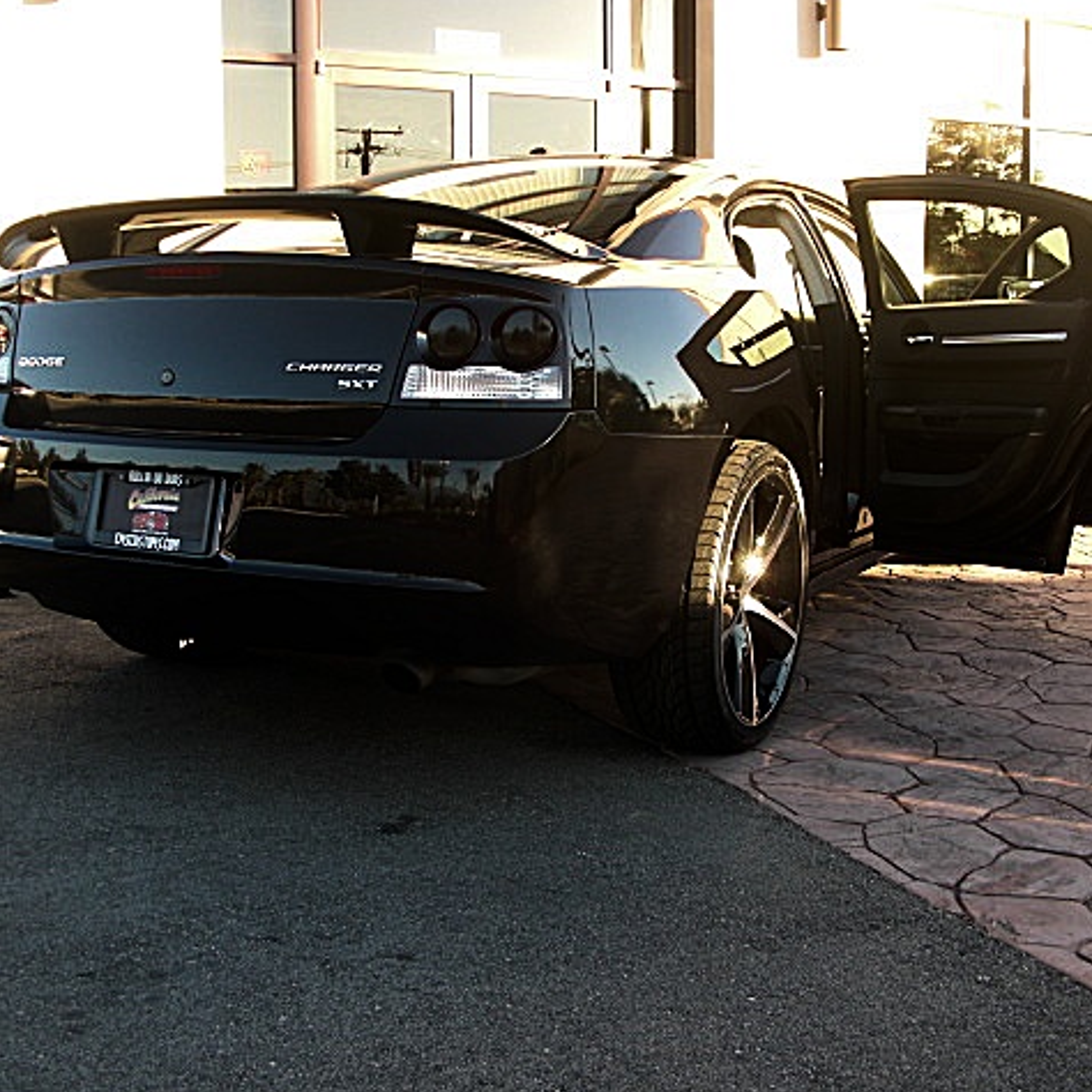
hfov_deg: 39.2
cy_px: 546
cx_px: 551
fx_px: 1535
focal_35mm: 43
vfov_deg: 39.2
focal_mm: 6.3
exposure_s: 1/100
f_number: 2.8
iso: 50
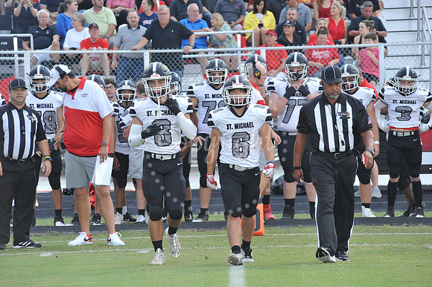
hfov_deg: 10.3
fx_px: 2399
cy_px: 144
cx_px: 216
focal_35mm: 200
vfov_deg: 6.9
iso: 3200
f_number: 6.3
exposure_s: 1/250
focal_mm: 200
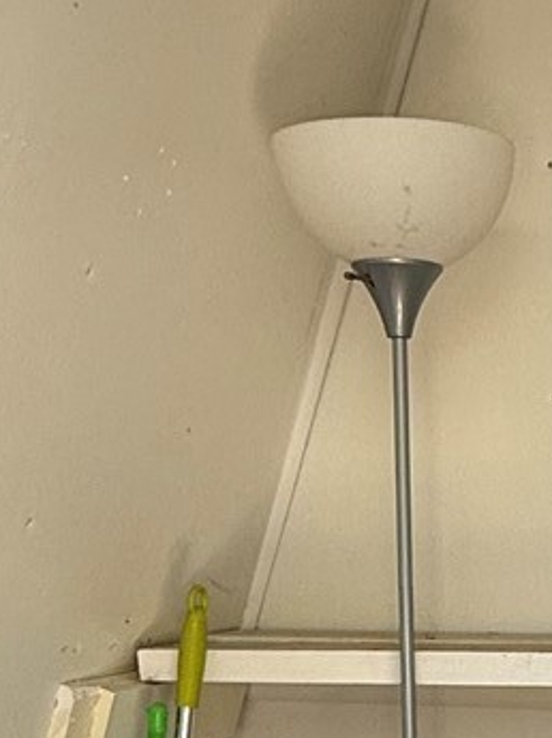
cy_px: 973
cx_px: 670
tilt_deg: -15.3
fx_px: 1662
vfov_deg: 22.3
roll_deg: -1.9
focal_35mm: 78
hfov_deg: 17.9
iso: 50
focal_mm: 2.22
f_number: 2.2
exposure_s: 1/99
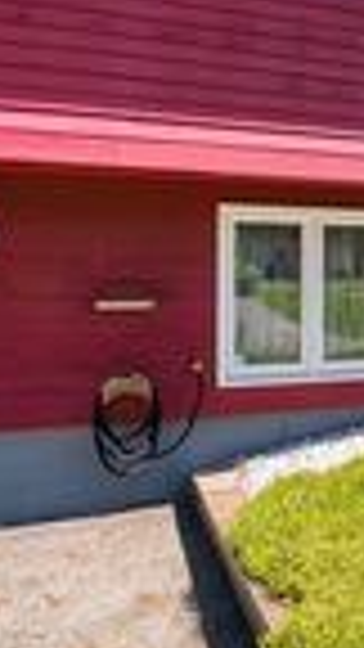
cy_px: 263
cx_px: 710
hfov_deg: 17.5
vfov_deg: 40.4
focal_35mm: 51
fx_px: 875
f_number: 8
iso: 400
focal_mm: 14
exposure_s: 1/400
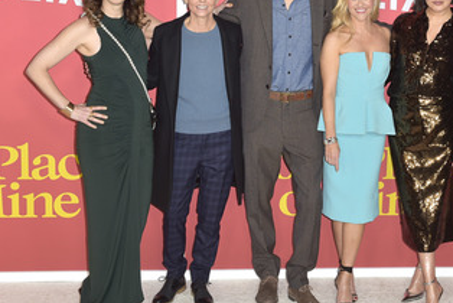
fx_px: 793
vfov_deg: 21.6
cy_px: 118
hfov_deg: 31.6
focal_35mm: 63
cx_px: 302
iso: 640
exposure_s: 1/250
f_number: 6.3
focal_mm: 44
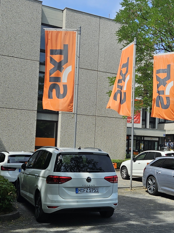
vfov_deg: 37.4
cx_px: 128
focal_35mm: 51
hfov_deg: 28.2
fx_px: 342
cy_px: 136
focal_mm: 5.4
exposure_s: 1/2000
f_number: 1.8
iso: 25
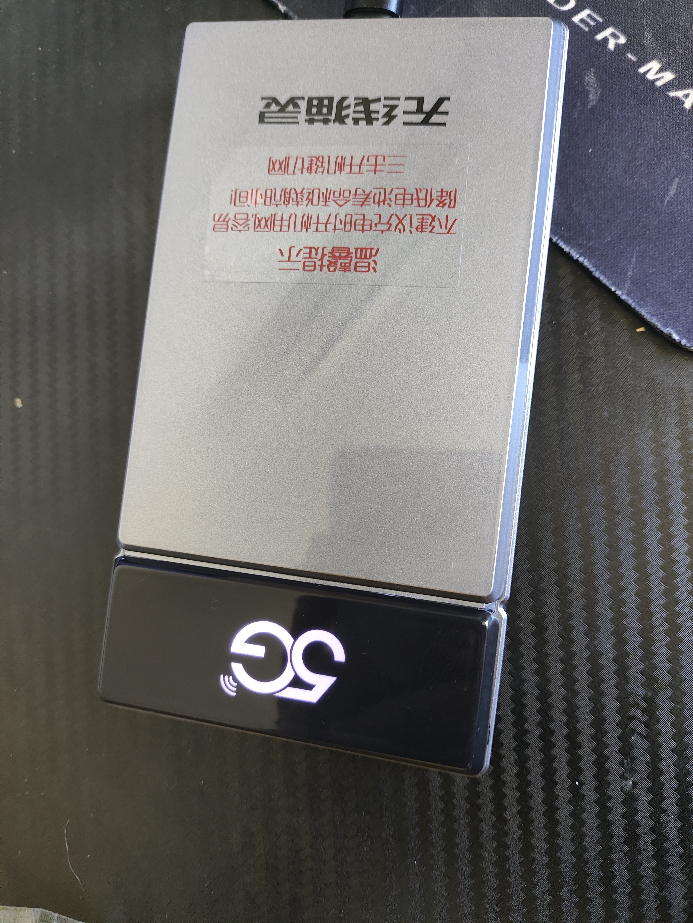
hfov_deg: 56.9
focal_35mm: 24
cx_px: 346
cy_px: 462
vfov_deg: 71.6
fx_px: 640
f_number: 1.8
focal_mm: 4.68
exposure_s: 1/33.3
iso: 760
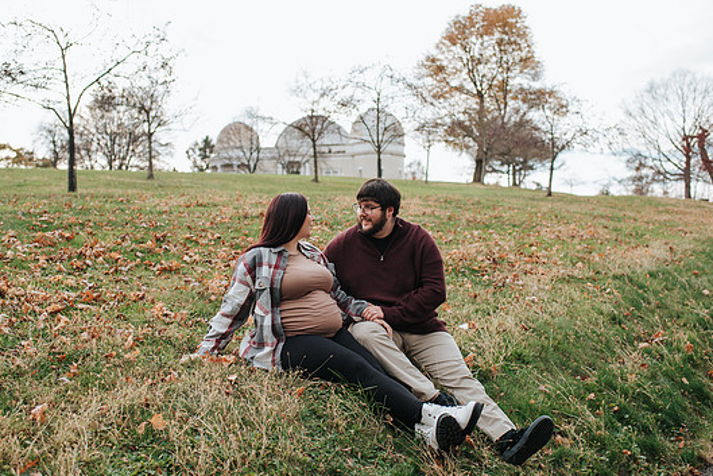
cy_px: 253
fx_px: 792
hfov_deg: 48.4
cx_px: 338
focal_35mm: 40
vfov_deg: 33.4
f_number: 2.8
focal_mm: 35
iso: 100
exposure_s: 1/320
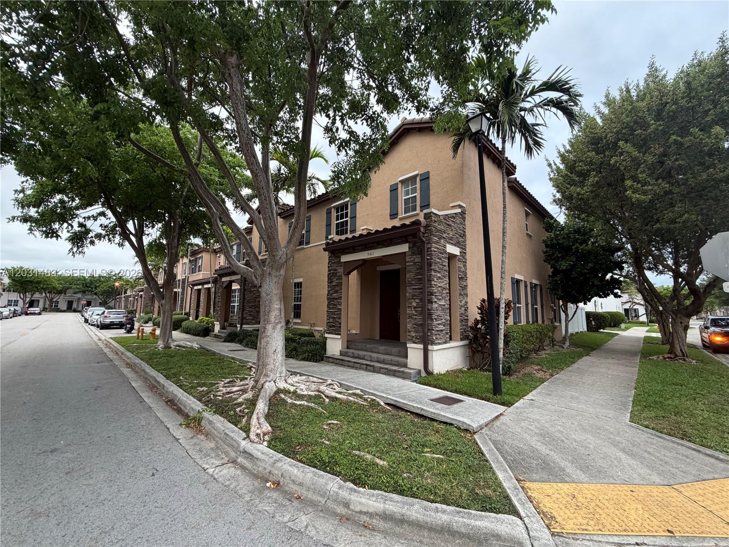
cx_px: 364
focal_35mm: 14
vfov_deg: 85.7
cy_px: 274
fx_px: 295
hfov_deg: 102.1
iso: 250
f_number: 2.2
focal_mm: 2.22
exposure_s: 1/121
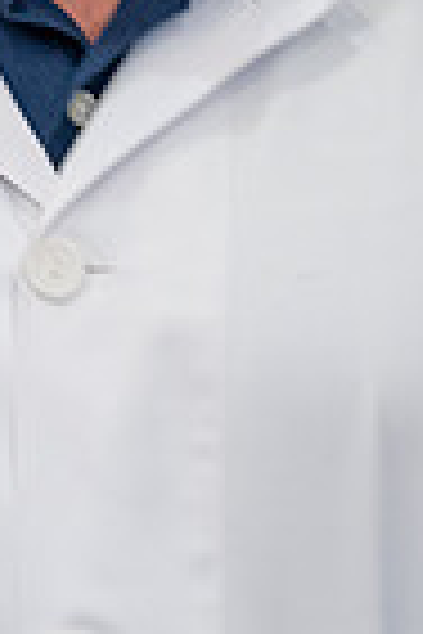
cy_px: -261
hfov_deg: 2.4
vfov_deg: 3.6
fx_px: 10098
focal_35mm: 573
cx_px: 0
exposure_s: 1/80
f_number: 4
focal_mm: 180
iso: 5000
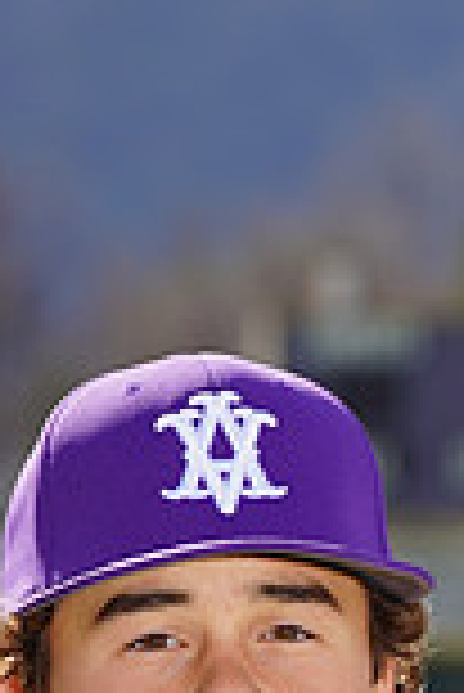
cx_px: 128
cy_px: 1080
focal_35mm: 823
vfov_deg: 2.5
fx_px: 15874
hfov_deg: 1.7
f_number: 9
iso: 100
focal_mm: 218
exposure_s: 1/250
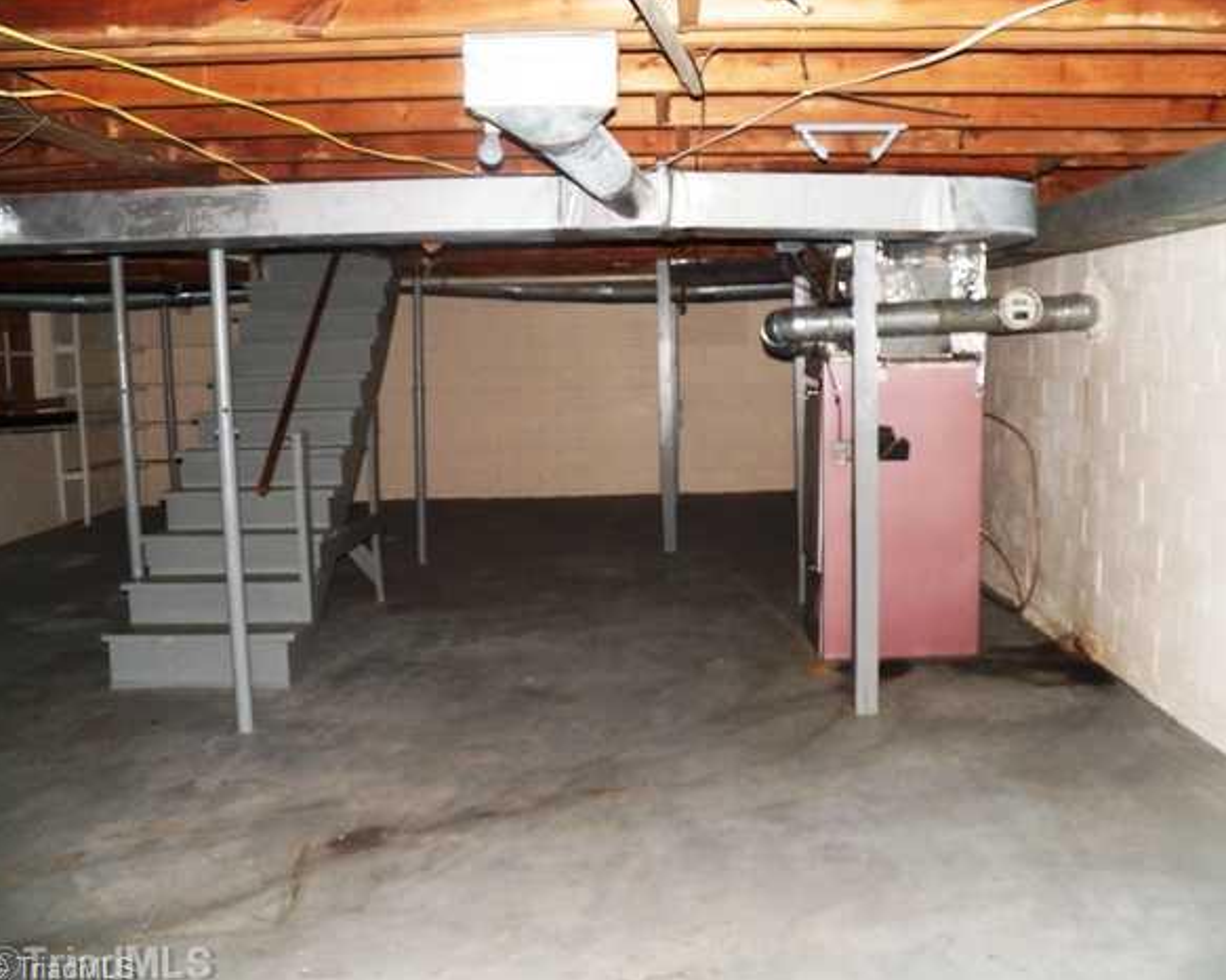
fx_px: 1088
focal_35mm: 30
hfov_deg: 58.7
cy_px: 484
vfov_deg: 48.5
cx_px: 656
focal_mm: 4.9
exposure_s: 1/30
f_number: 2.8
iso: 400
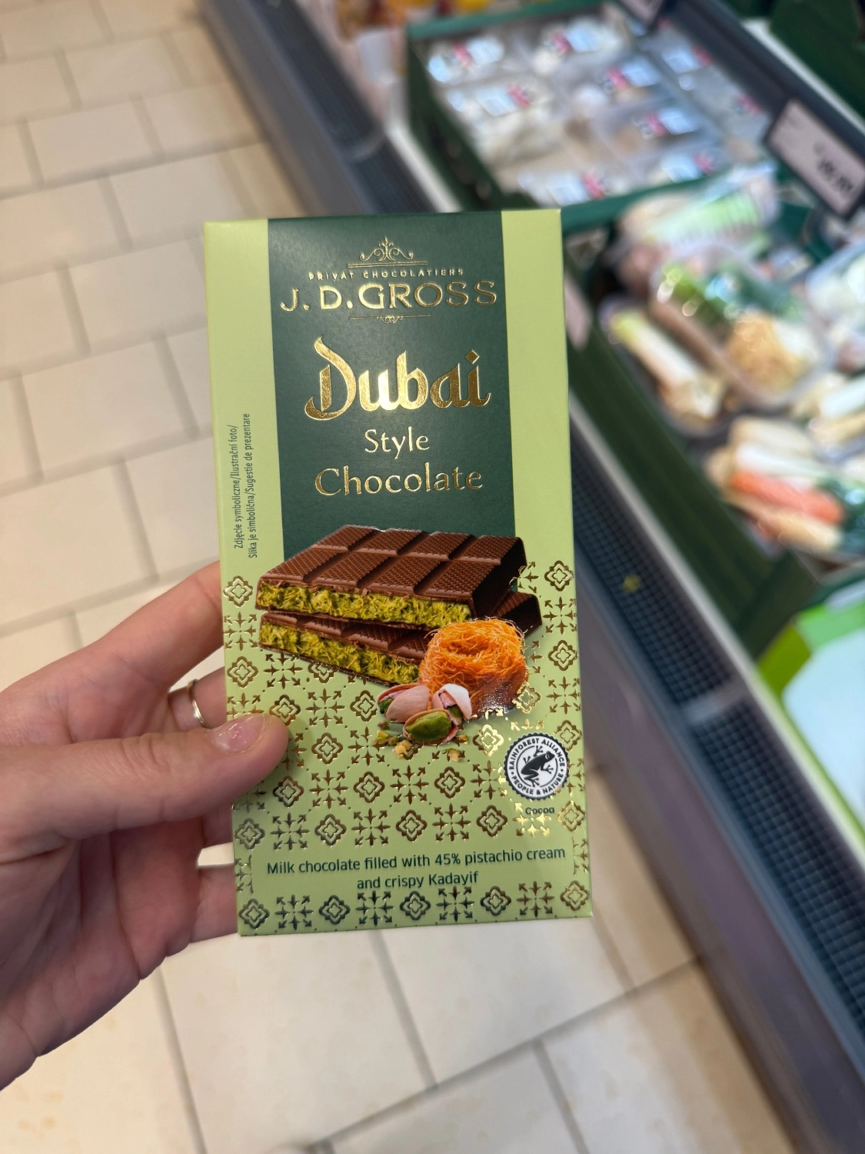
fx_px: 800
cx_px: 432
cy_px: 577
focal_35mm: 24
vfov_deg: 71.6
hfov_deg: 56.8
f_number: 1.78
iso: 64
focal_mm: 6.76
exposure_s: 1/100
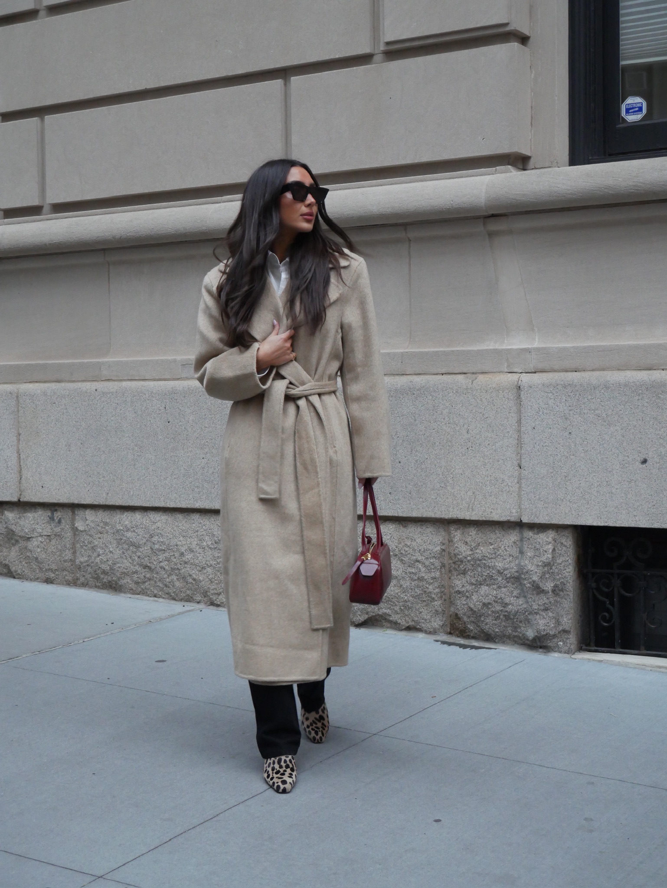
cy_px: 444
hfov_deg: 28.1
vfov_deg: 36.8
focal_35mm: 52
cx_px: 334
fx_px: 1335
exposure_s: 1/60
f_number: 5.3
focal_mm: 26
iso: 1600
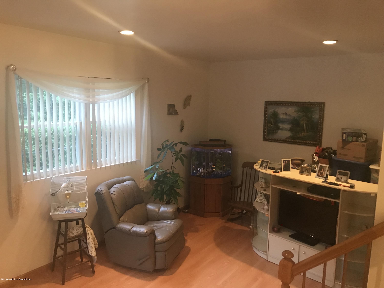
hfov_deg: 63.4
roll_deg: -1.4
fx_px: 311
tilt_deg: -7.7
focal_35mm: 28
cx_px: 192
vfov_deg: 49.7
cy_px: 144
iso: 80
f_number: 1.8
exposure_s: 1/15
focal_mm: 3.99
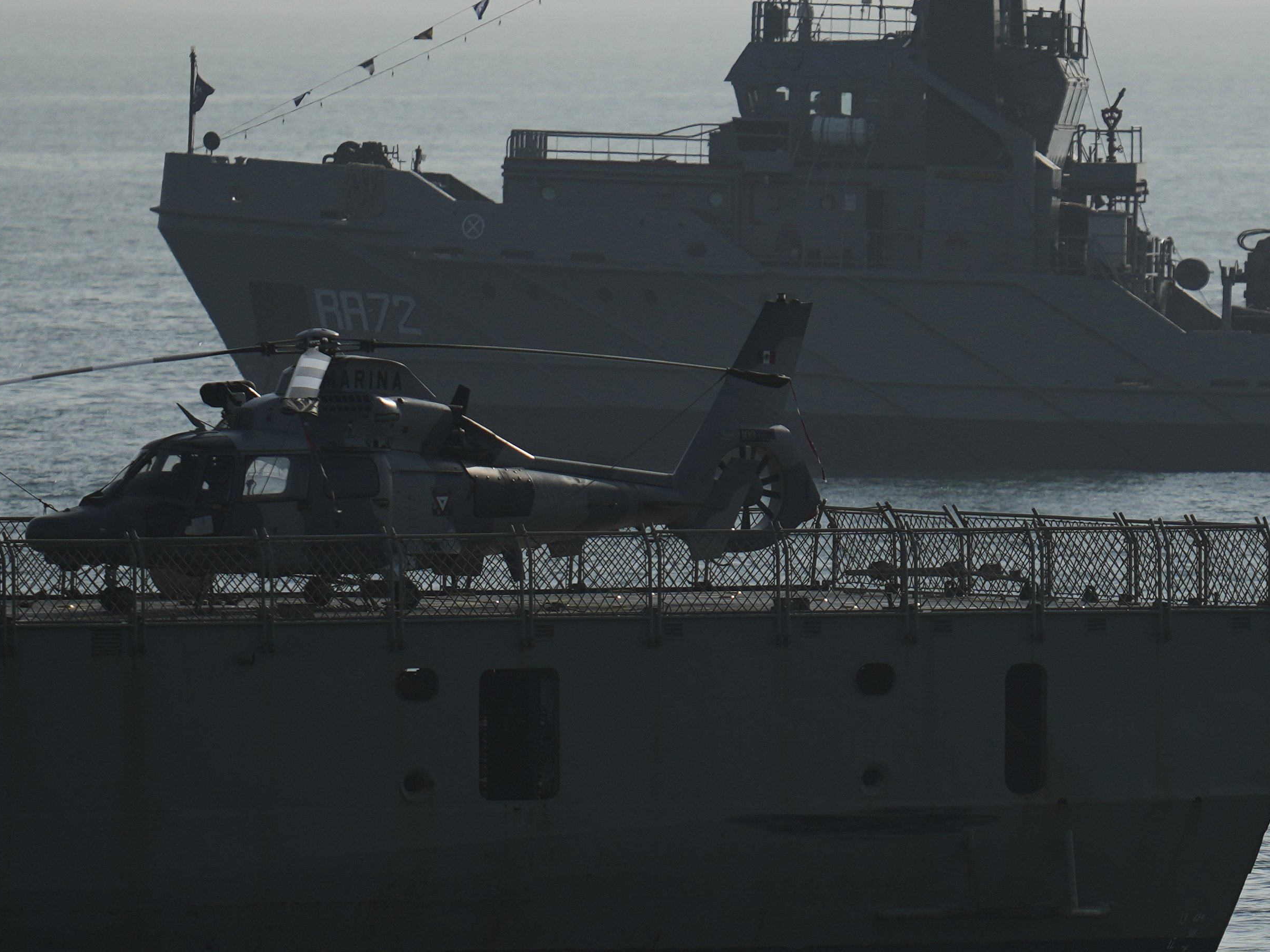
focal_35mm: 1332
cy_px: 263
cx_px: 1235
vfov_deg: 1.1
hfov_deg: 1.5
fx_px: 48869
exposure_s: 1/8000
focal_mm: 400
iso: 100
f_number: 3.2
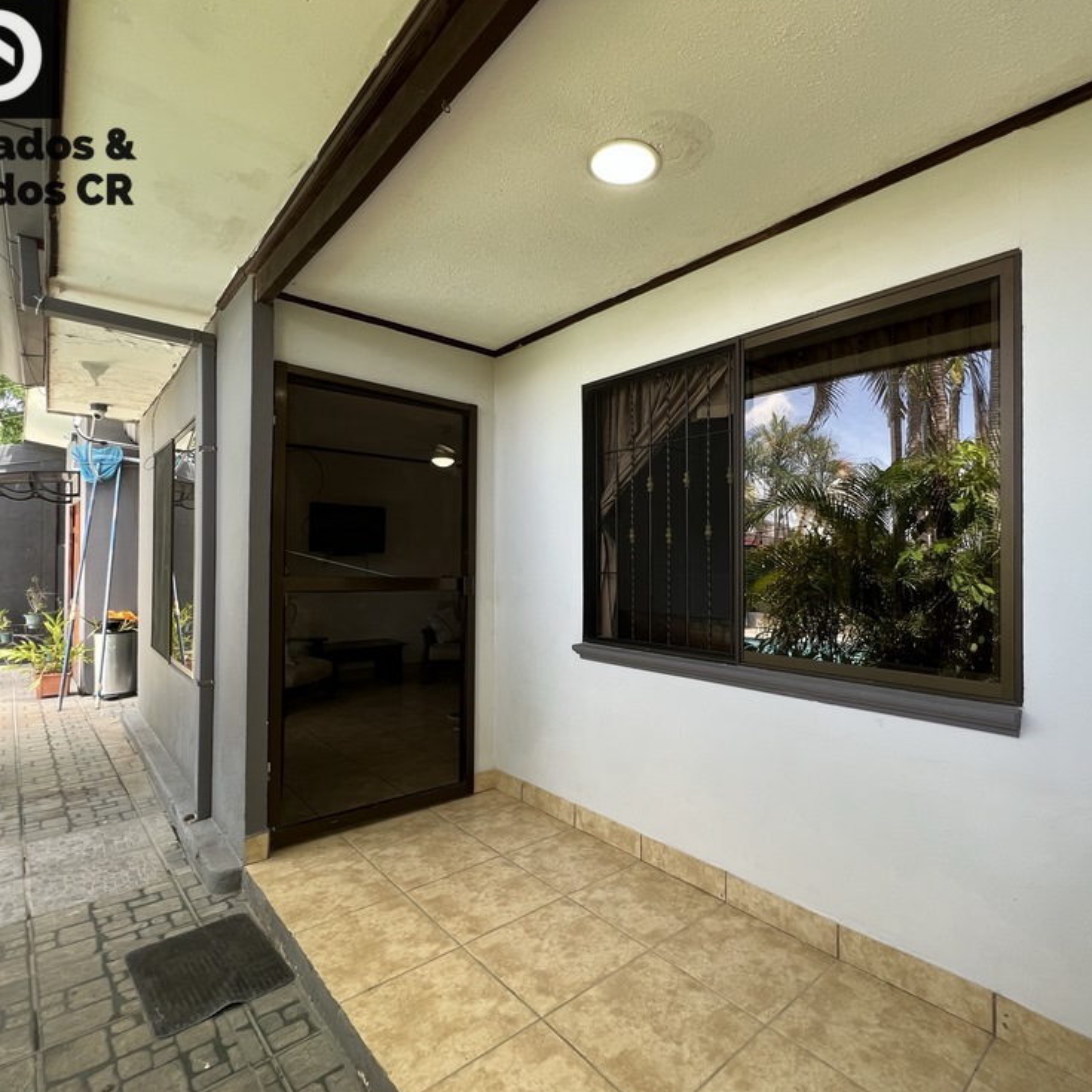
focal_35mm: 16
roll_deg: +0.4
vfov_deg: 87.4
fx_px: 571
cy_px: 560
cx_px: 618
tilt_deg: +0.4
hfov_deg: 87.0
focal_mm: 1.57
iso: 50
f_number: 1.8
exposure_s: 1/99
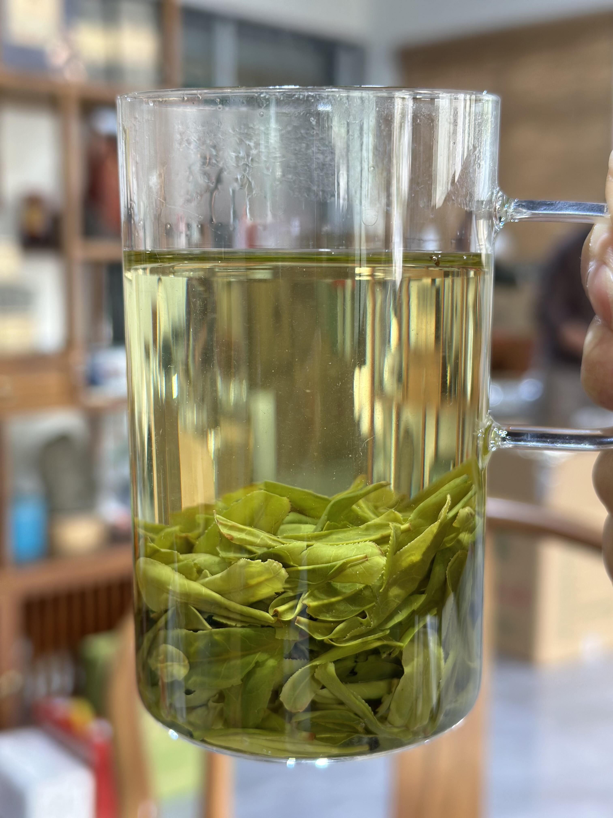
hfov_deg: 30.3
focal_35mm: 48
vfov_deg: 39.7
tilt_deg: -6.6
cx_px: 306
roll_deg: -0.1
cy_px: 409
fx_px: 1133
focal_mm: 6.86
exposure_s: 1/100
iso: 100
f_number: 1.78
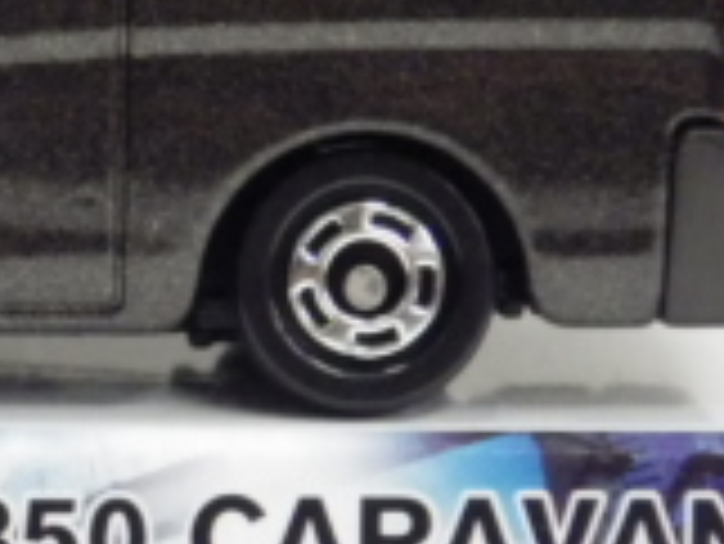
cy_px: 436
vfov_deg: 3.6
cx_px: -238
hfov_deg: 4.8
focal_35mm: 409
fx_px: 8561
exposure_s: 1/40
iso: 800
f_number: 4.6
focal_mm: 18.4
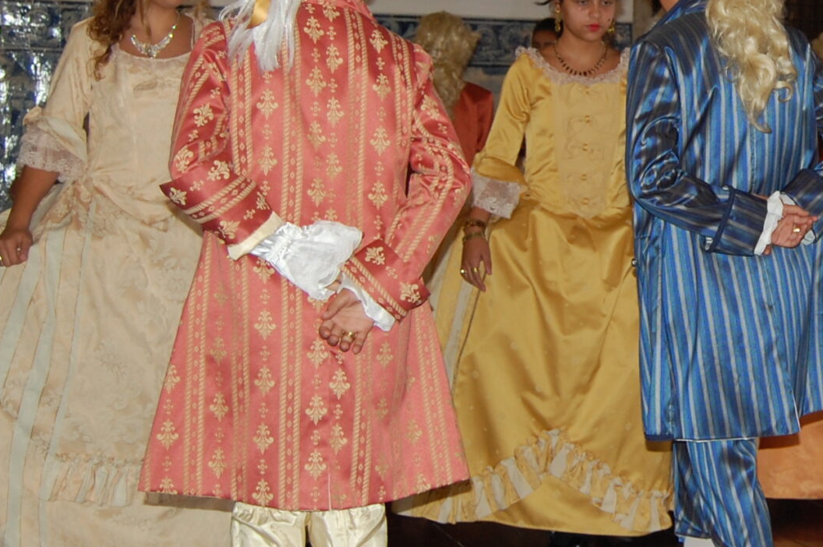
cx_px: 817
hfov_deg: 24.3
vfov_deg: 16.9
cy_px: 124
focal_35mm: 80
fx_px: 1827
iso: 400
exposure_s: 1/60
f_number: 3.8
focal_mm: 22
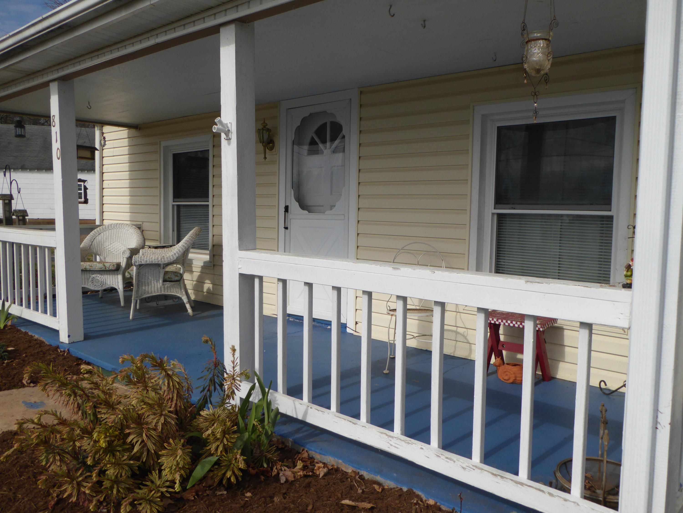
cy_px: 256
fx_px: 552
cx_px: 342
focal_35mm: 28
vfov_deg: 49.7
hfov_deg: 63.4
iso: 100
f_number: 4
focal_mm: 5
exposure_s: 1/1600
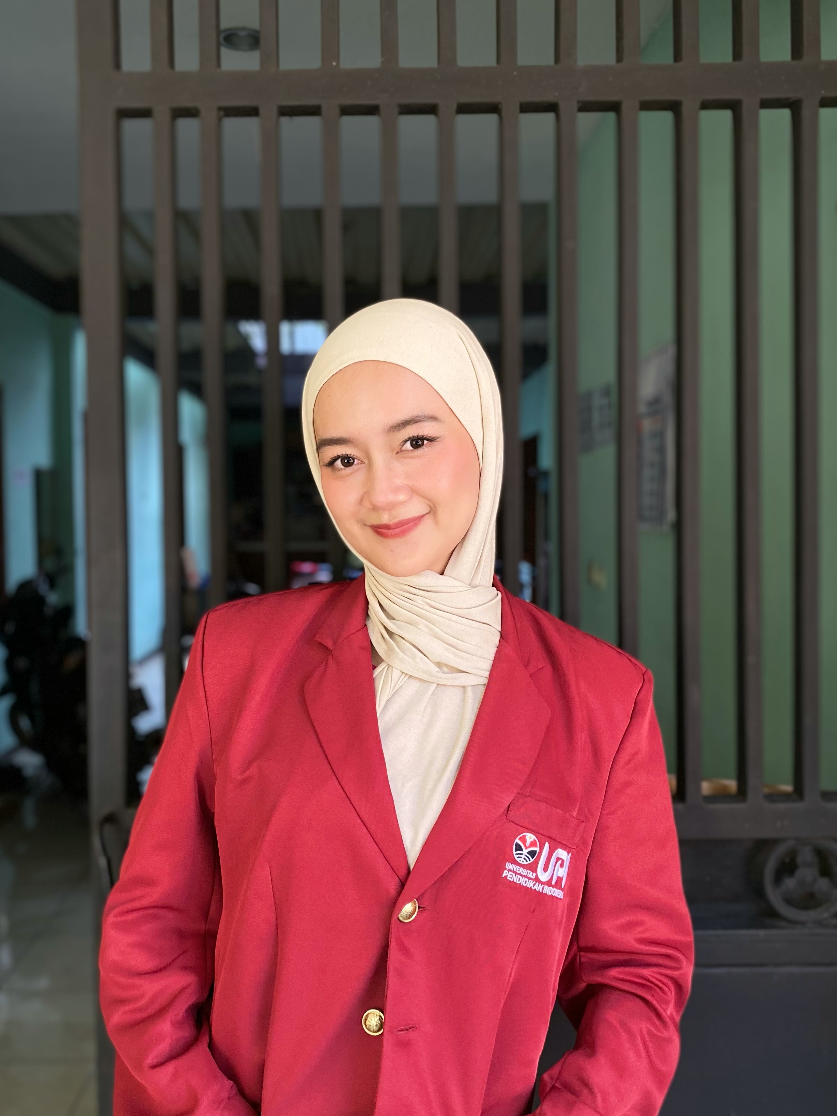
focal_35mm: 32
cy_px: 542
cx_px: 392
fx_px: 1032
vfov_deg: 56.8
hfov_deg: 44.1
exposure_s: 1/118
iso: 125
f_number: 1.8
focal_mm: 4.25
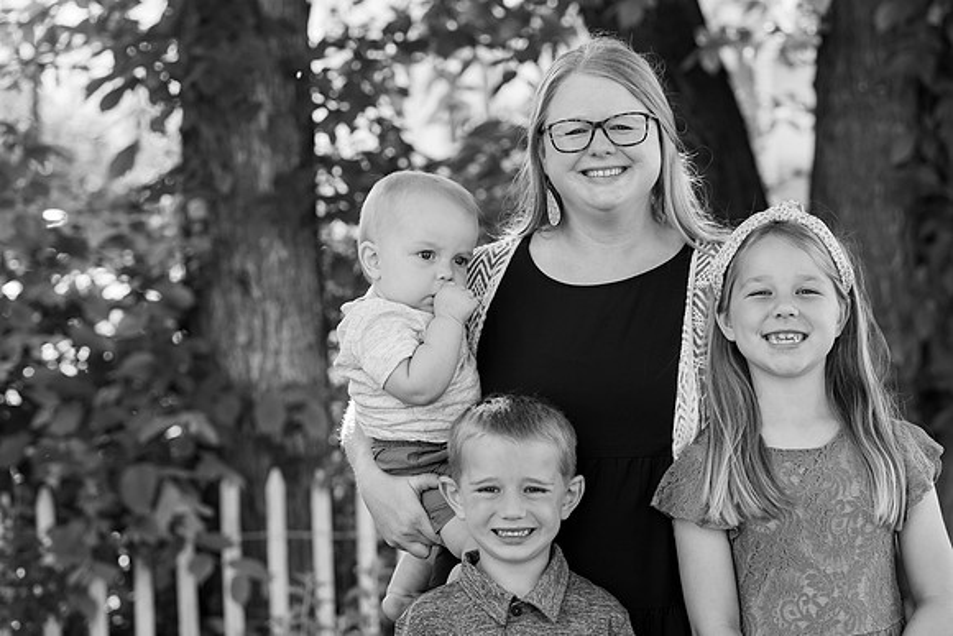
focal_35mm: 122
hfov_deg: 16.8
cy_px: 318
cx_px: 476
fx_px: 3230
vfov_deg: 11.2
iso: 800
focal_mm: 122
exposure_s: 1/200
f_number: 4.5
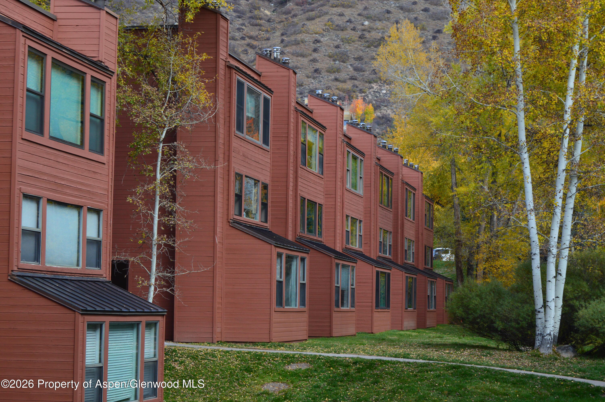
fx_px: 1385
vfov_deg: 16.5
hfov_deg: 24.6
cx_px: 302
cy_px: 201
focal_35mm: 82
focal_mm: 55
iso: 400
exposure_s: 1/200
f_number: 10
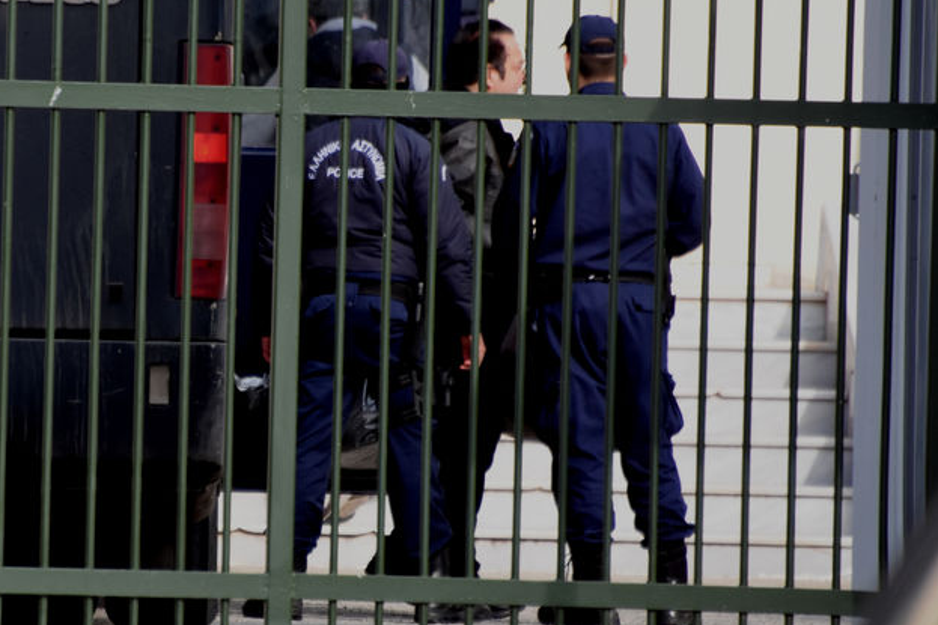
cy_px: 312
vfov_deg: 3.0
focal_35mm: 455
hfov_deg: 4.5
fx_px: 11851
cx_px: 468
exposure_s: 1/1000
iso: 800
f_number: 5.6
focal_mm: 300
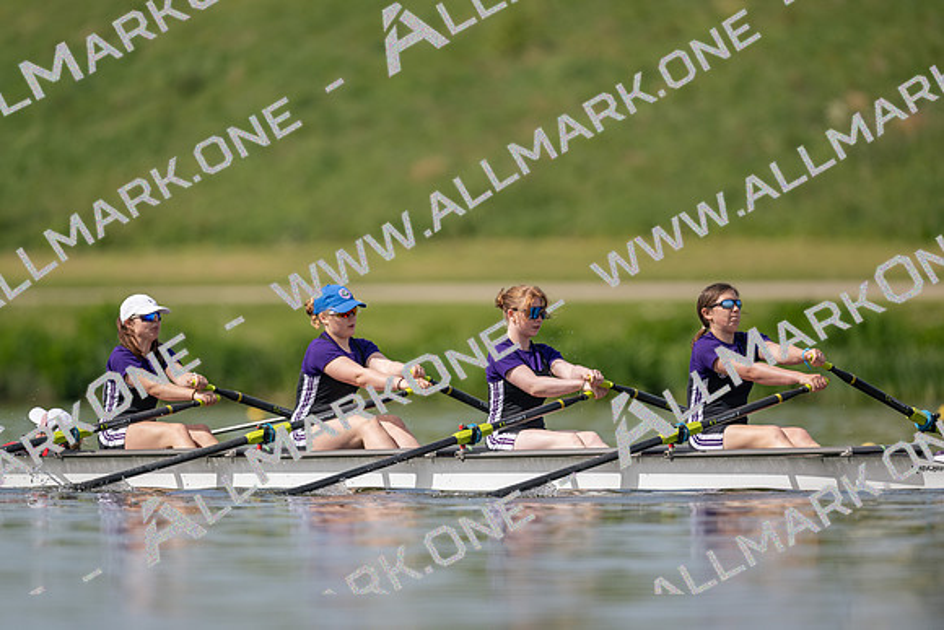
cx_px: 472
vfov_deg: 2.3
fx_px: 15736
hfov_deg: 3.4
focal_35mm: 600
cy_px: 315
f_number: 4
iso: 250
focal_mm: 600
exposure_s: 1/2500
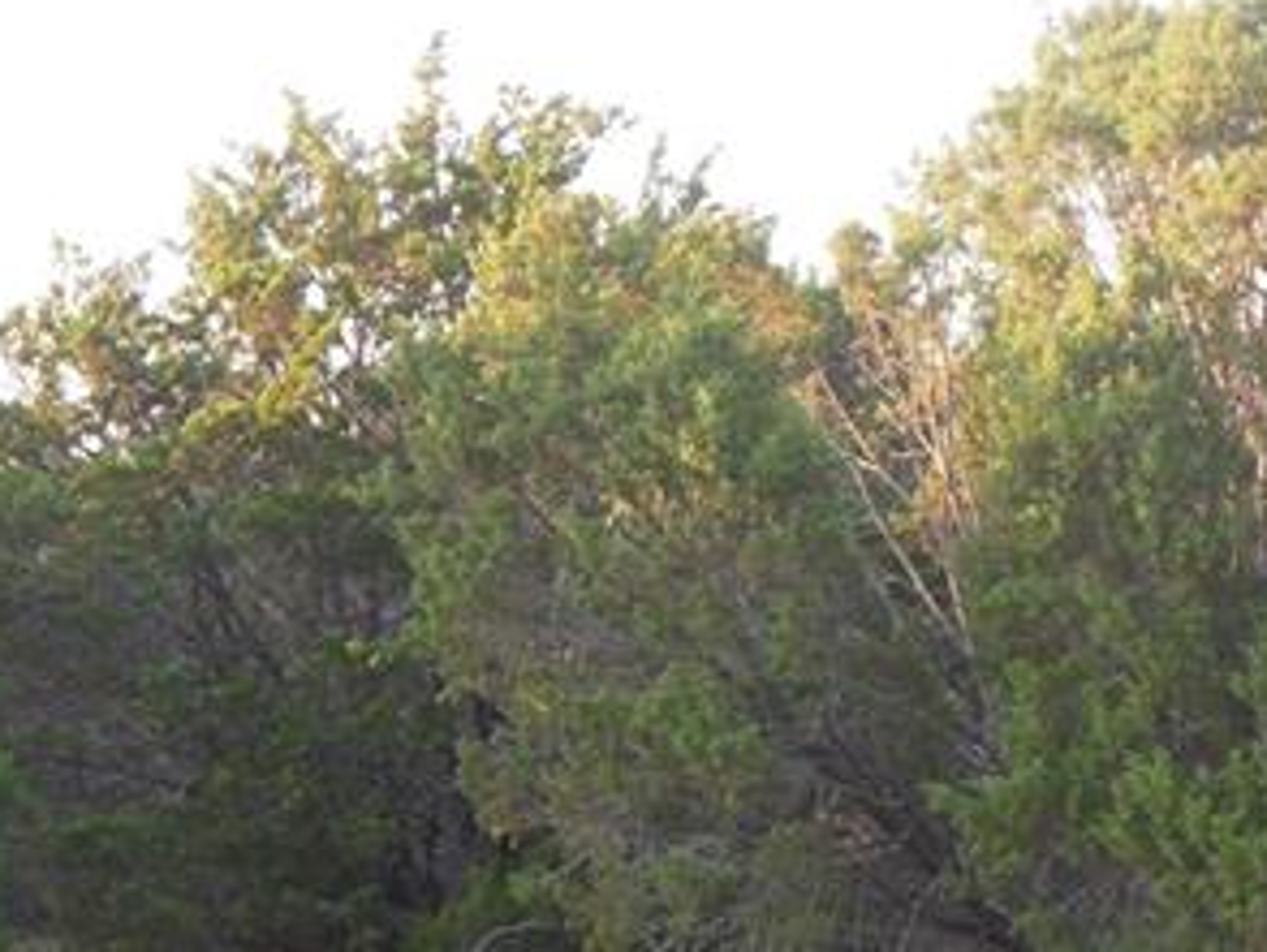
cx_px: 1082
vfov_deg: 11.9
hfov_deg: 15.7
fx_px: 4542
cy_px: 676
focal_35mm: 124
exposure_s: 1/60
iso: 125
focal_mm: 10.2
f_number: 4.1
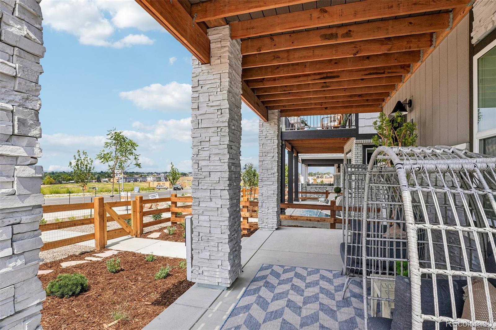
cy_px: 165
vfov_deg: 72.0
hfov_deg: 95.0
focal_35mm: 16
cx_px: 248
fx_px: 227
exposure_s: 1/250
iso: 100
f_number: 8
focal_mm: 11
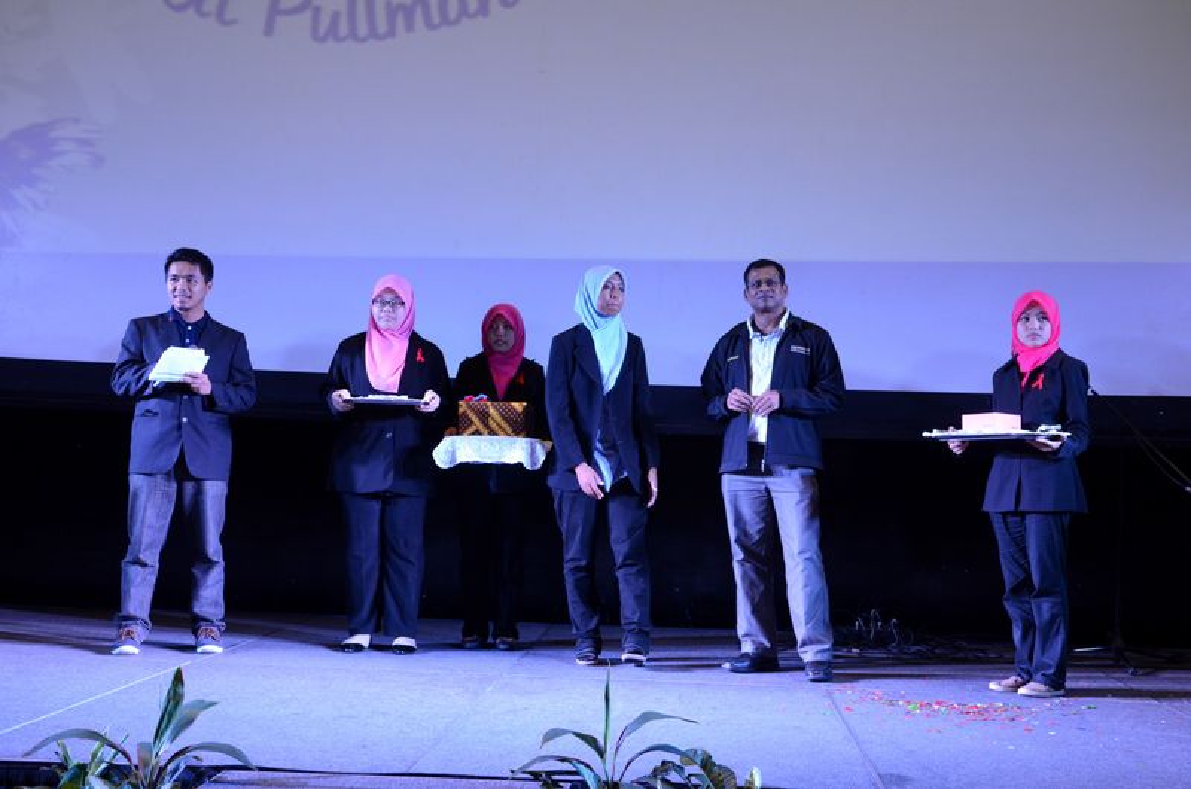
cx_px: 596
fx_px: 1387
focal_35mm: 42
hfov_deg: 46.5
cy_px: 394
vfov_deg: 31.8
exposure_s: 1/80
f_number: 4.5
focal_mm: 28
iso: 1000
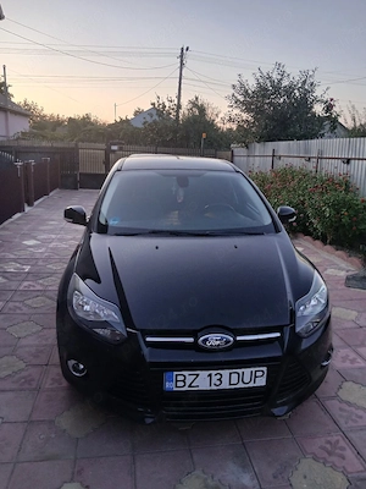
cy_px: 244
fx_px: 367
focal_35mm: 26
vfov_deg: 67.3
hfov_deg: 53.1
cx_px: 183
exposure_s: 1/50.3
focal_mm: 3.98
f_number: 1.8
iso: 200
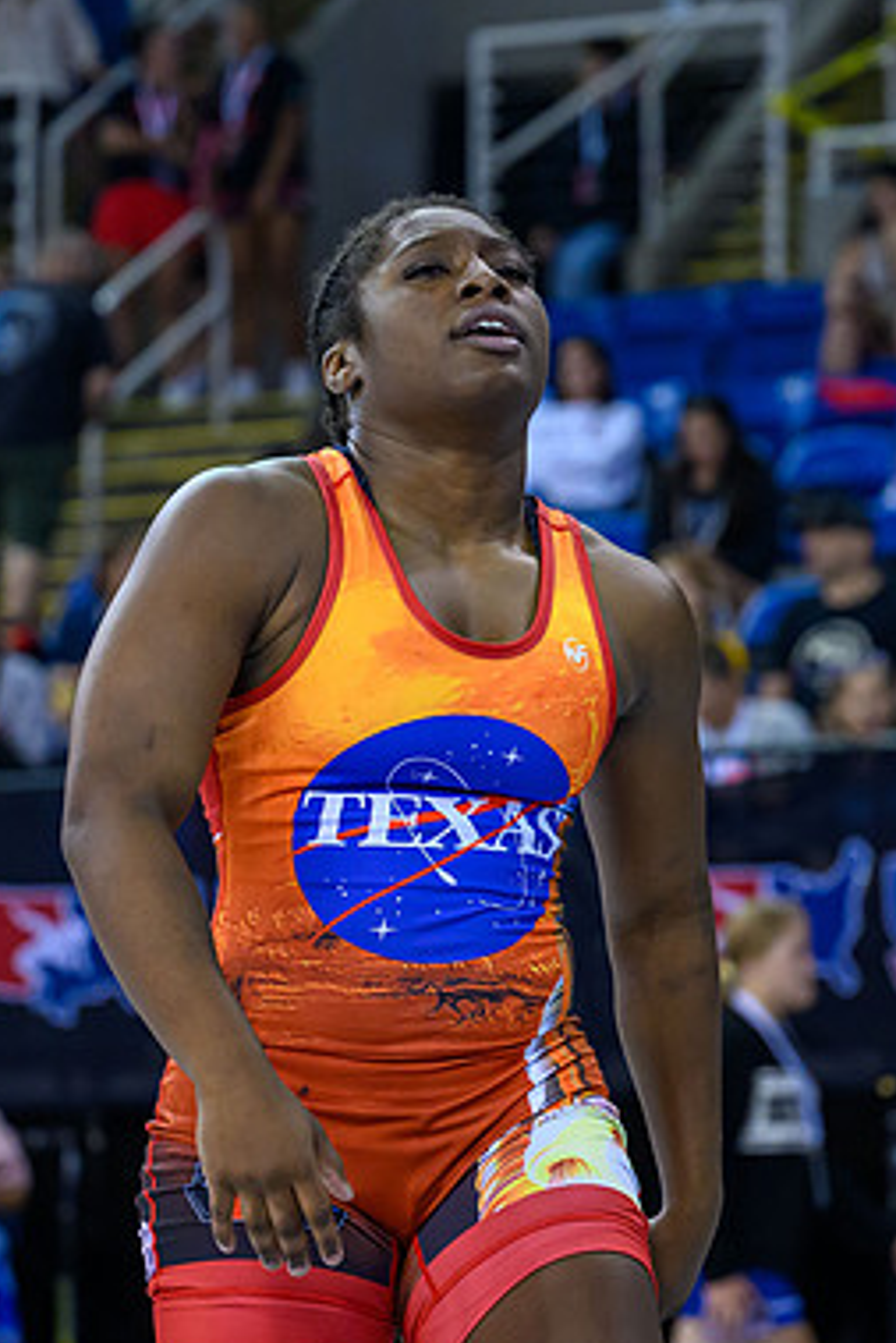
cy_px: 615
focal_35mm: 153
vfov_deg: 13.4
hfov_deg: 9.0
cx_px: 391
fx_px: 5706
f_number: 2.8
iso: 3200
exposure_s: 1/800
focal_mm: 70
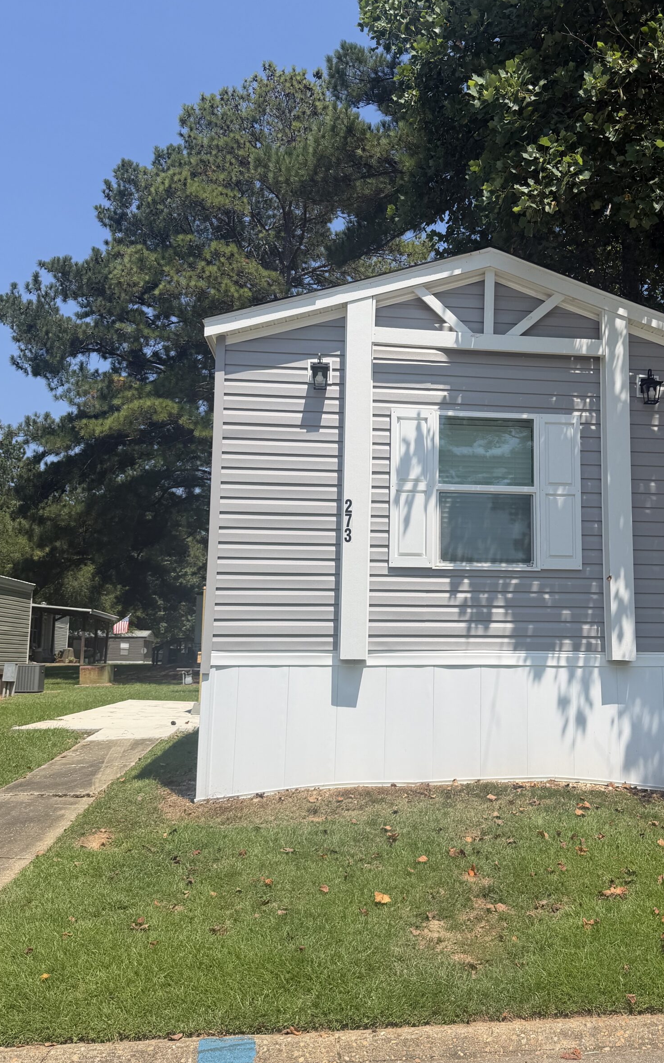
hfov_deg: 39.9
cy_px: 535
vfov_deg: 61.2
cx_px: 468
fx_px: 898
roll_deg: +0.4
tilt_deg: +9.3
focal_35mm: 31
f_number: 1.78
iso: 80
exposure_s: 1/4975
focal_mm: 6.76
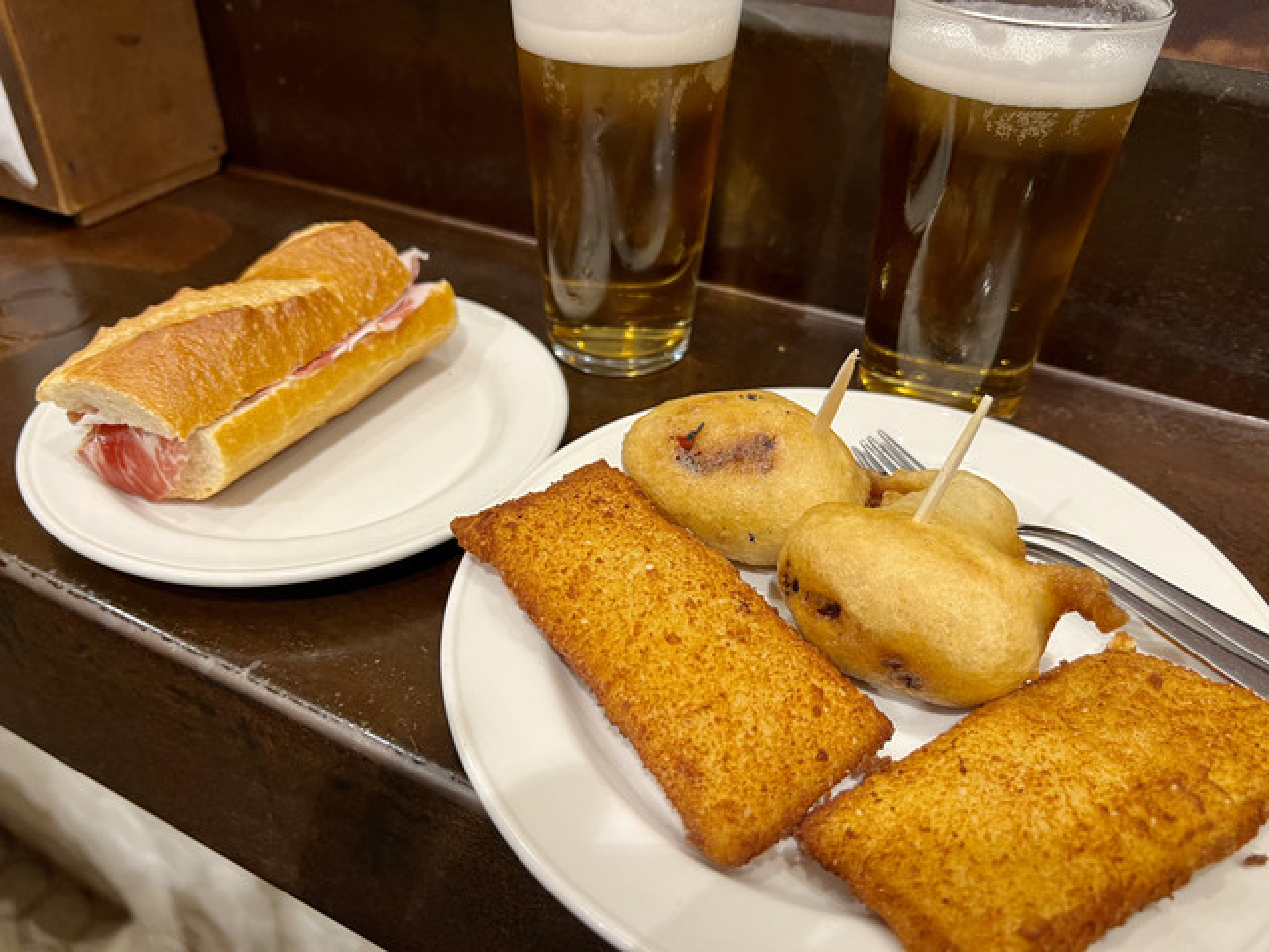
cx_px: 634
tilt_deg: -36.7
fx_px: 953
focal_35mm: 26
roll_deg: -2.0
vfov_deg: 53.1
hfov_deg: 67.3
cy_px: 476
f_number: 1.5
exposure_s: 1/50
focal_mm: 5.7
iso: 125
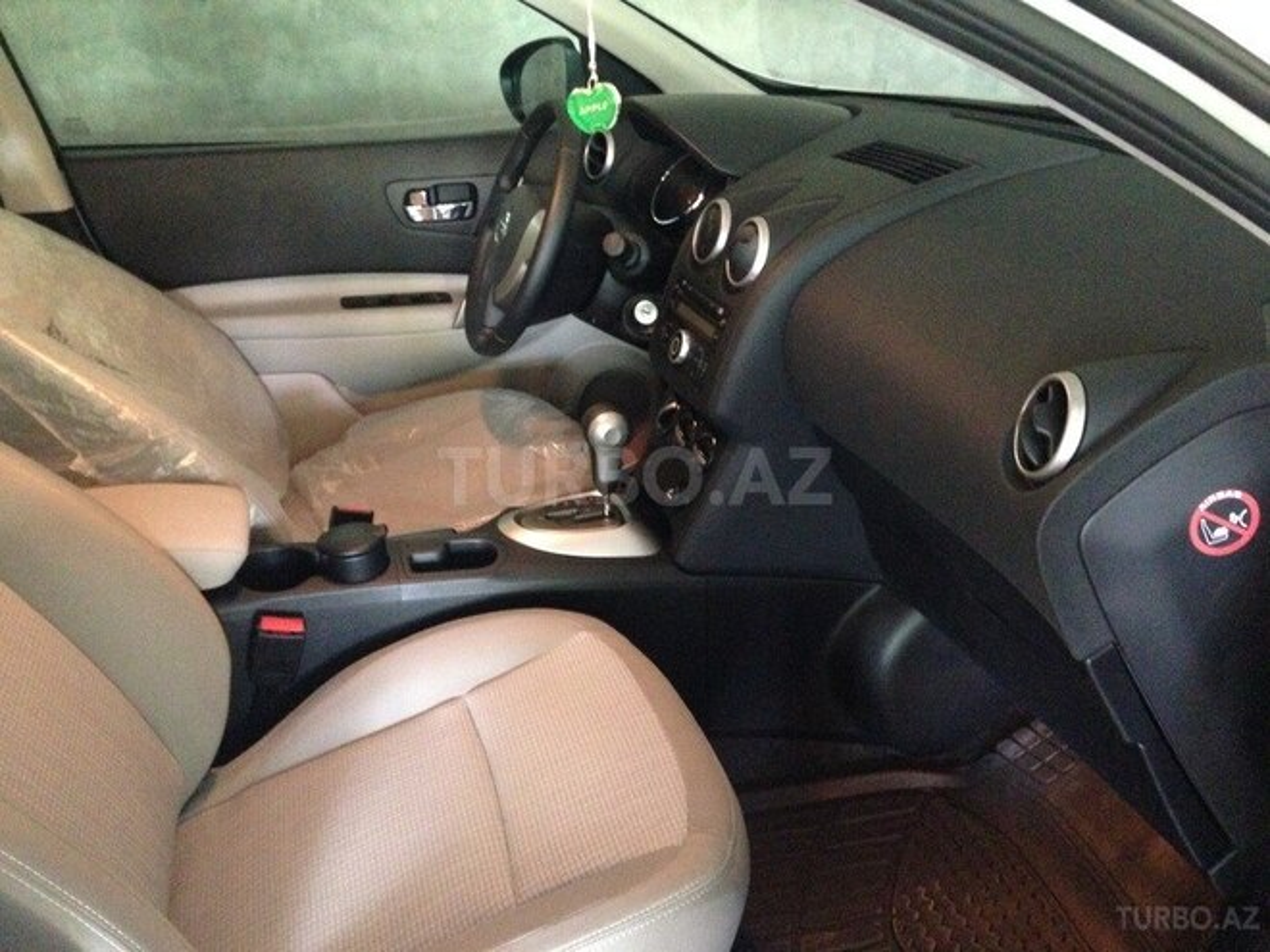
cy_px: 476
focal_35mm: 33
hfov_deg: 55.4
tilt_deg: -24.9
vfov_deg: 42.9
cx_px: 635
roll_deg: +2.0
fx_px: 1211
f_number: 2.4
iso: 800
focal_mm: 4.12
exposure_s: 1/15
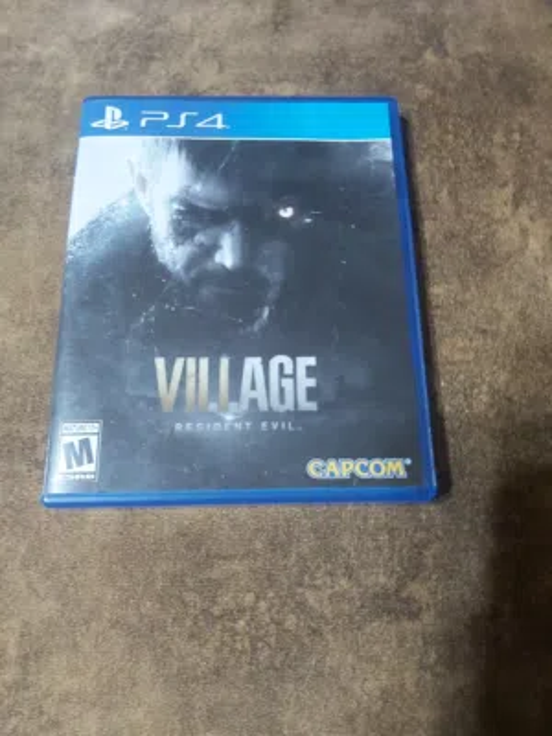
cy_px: 368
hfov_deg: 53.1
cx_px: 276
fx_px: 553
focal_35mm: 26
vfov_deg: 67.3
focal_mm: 3.92
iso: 320
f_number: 1.7
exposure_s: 1/25
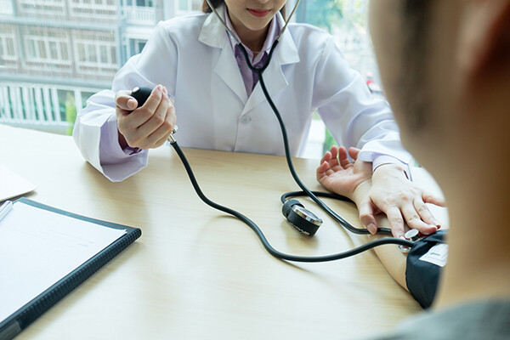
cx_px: 255
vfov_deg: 41.1
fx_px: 453
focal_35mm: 32
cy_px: 170
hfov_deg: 58.7
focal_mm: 21.4
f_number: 3.2
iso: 200
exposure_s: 1/125
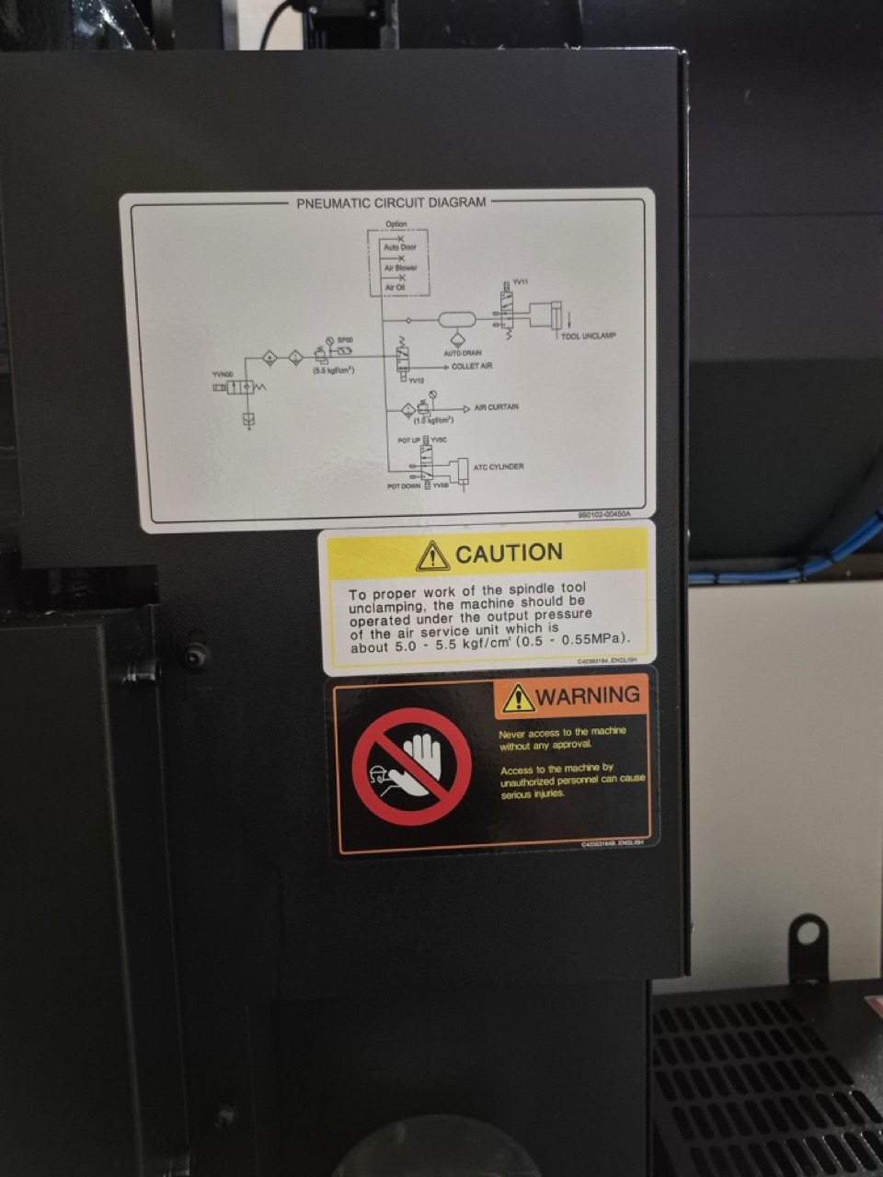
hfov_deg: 58.9
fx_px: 782
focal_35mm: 23
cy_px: 588
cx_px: 442
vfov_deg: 73.9
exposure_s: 1/60
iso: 1000
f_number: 1.8
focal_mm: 5.4
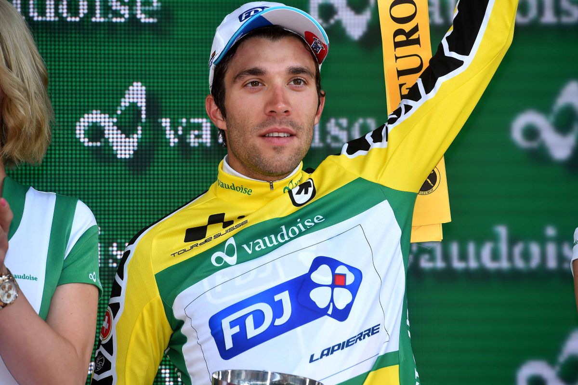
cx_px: 289
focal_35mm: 200
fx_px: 3210
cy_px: 192
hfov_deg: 10.3
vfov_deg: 6.9
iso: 320
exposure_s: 1/640
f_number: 5.6
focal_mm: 200
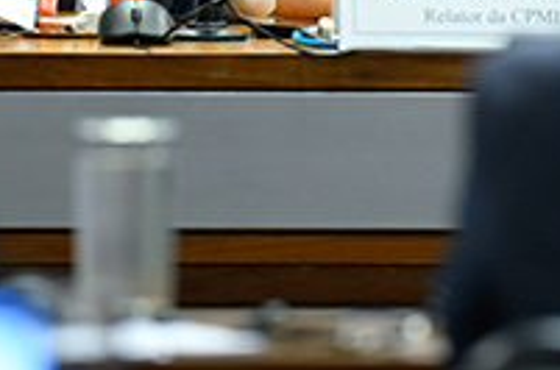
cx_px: 412
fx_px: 13284
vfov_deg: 1.6
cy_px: 64
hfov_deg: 2.4
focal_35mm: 856
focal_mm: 200
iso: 2000
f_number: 2.8
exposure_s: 1/200
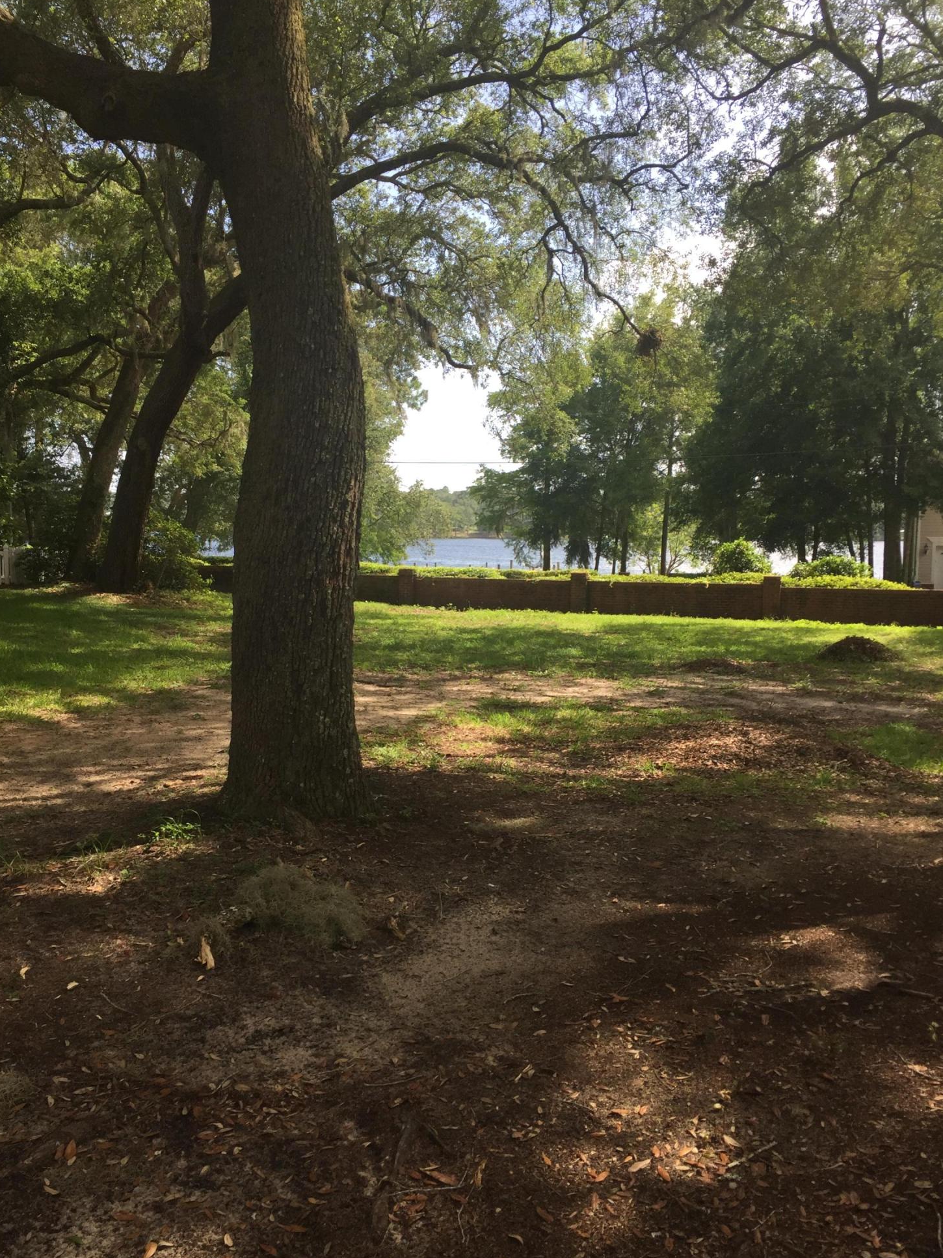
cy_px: 645
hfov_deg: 46.8
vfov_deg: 60.0
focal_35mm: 30
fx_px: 1090
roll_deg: -0.4
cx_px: 460
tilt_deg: -4.2
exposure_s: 1/557
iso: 32
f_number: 2.2
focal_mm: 4.15
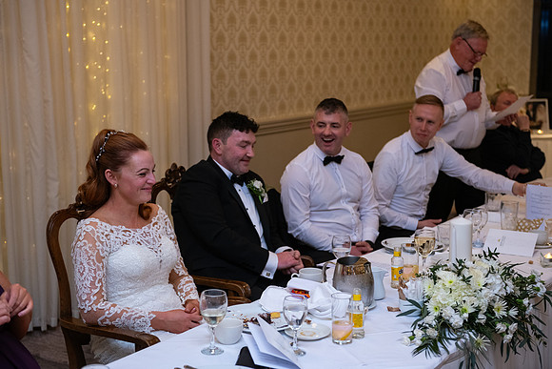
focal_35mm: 58
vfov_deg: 23.4
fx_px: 889
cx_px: 276
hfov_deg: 34.5
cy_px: 184
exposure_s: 1/160
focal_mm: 58
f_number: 3.5
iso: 1000
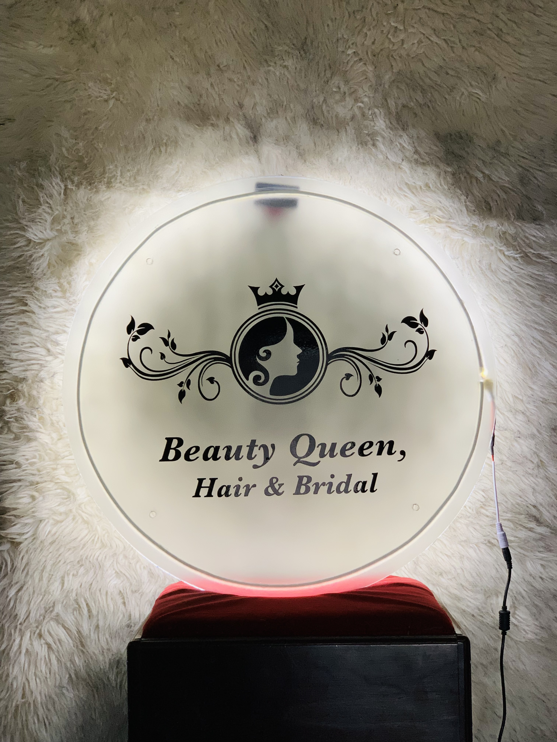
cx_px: 278
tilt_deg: +2.7
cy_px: 371
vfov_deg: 36.8
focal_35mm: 52
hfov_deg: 28.0
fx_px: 1116
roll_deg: +0.8
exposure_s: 1/69
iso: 125
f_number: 2.4
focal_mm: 6
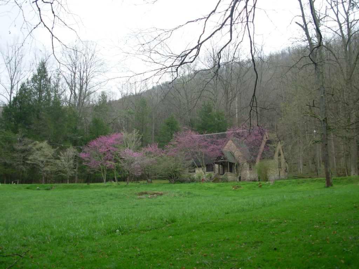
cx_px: 180
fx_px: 394
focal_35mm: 38
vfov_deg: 37.7
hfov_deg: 49.0
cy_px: 134
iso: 50
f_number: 2.9
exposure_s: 1/124
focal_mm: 6.3
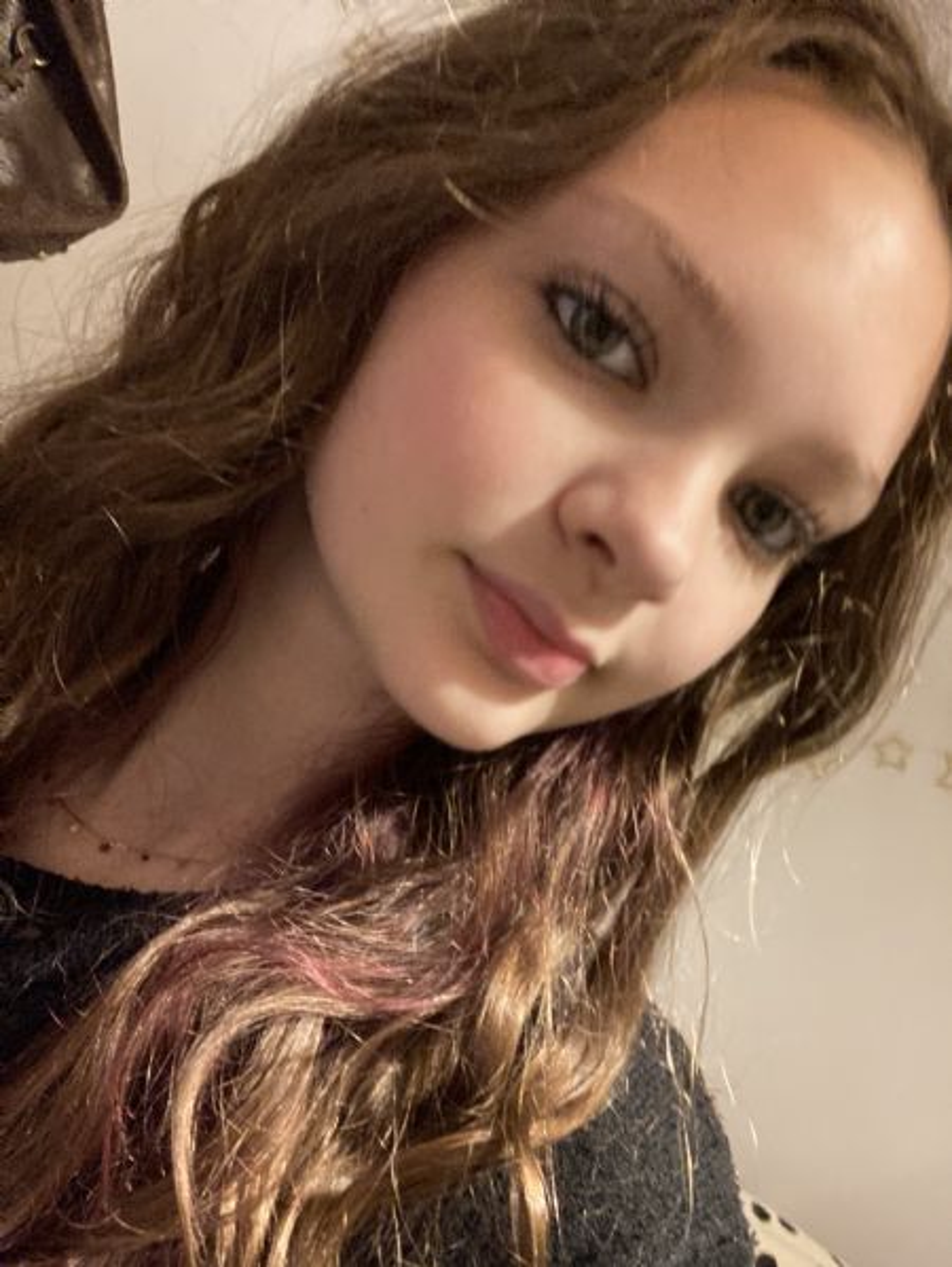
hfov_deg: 44.2
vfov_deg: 56.8
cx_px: 476
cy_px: 634
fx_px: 1172
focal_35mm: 32
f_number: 2.2
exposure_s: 1/25
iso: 500
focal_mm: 2.87
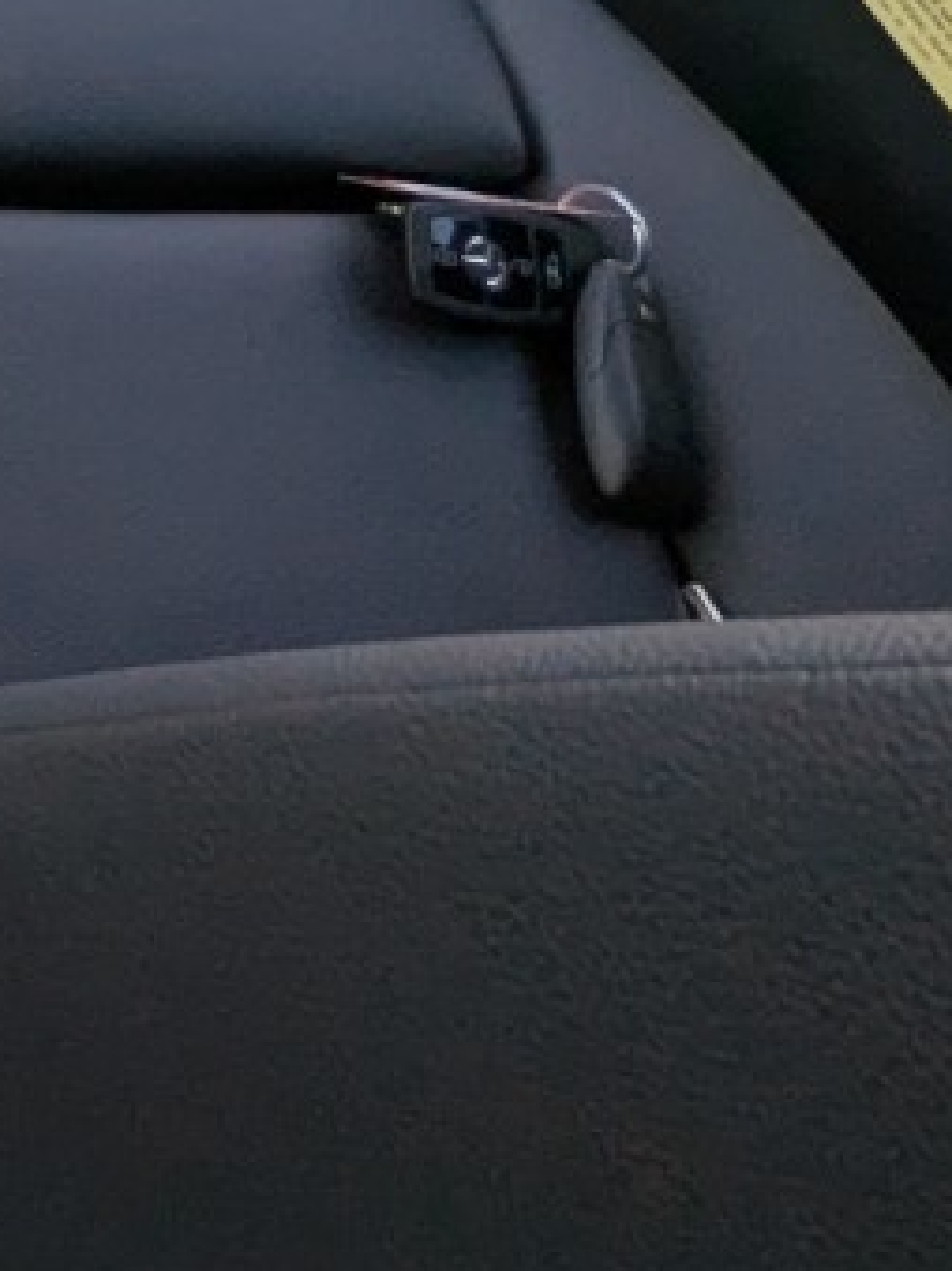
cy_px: -649
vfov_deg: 23.4
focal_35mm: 66
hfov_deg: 14.0
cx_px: -1430
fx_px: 2422
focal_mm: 2.35
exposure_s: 1/664
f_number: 2.2
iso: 43
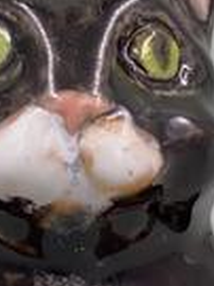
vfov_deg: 9.8
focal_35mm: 197
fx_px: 1626
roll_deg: -0.4
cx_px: 119
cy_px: 422
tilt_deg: -23.1
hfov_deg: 7.5
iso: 32
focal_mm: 4.25
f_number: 1.8
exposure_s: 1/134
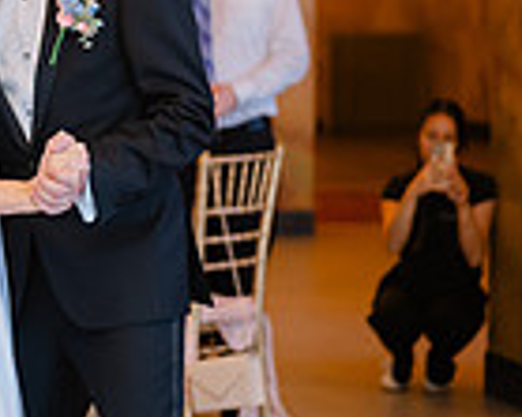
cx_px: -11
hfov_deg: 12.5
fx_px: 2347
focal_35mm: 152
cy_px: 210
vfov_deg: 10.2
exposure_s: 1/100
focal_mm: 50
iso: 320
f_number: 1.8
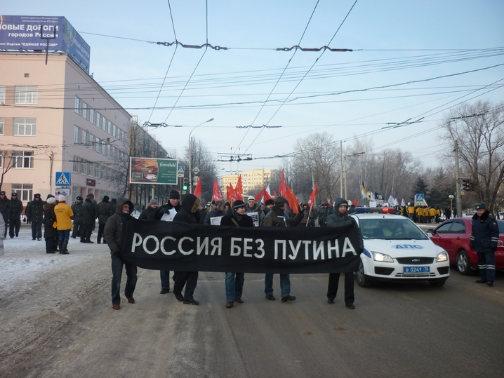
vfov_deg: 41.8
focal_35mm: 34
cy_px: 185
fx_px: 495
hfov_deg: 53.9
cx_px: 246
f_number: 2.8
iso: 80
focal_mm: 5.5
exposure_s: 1/500
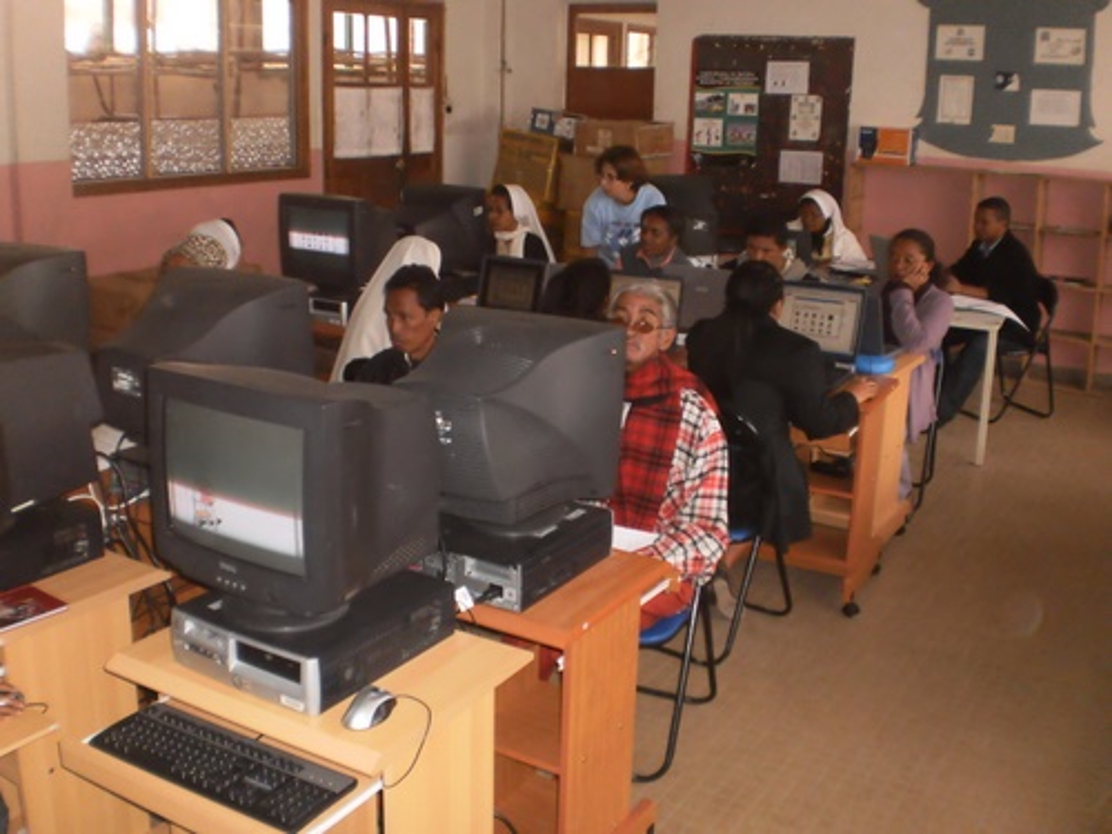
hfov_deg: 51.4
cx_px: 556
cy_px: 417
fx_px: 1156
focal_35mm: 36
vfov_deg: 39.7
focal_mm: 6.3
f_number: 3.1
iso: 400
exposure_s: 1/250
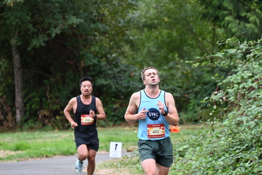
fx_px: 1944
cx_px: 152
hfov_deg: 7.7
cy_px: 116
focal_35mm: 267
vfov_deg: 5.2
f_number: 6.3
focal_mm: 200
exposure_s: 1/250
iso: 1600
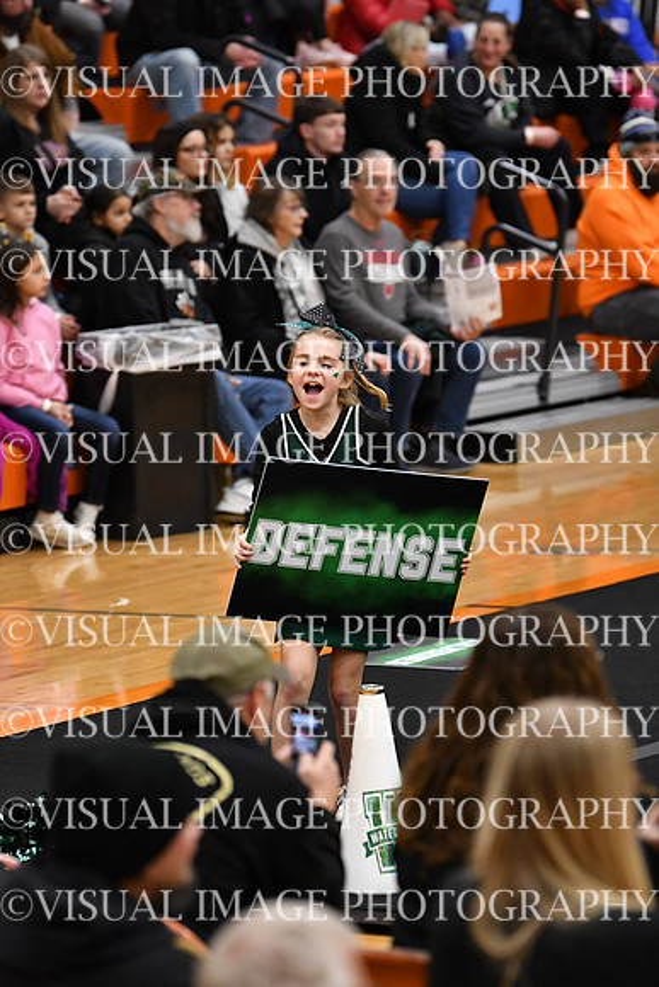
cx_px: 330
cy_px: 494
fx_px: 5954
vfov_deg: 9.5
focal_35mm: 217
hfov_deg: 6.3
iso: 4000
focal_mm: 145
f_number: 2.8
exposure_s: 1/800
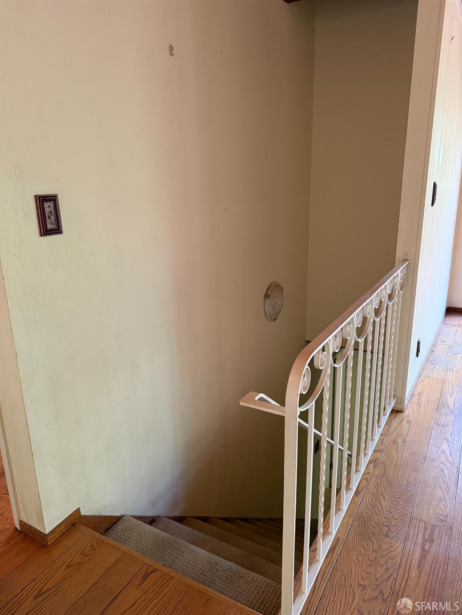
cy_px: 308
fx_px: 427
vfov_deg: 71.6
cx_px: 231
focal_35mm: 24
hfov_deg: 56.8
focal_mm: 6.76
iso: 400
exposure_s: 1/60
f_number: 1.78
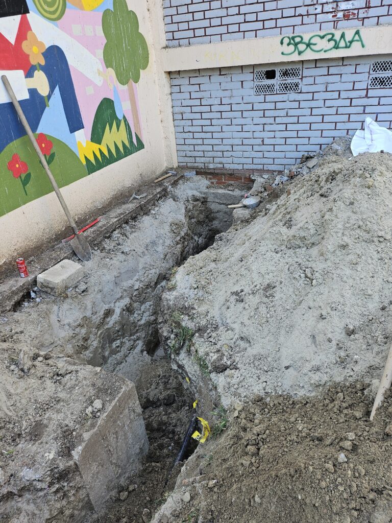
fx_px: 362
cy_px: 262
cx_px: 196
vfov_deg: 71.6
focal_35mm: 24
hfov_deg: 56.8
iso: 50
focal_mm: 5
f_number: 1.8
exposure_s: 1/180
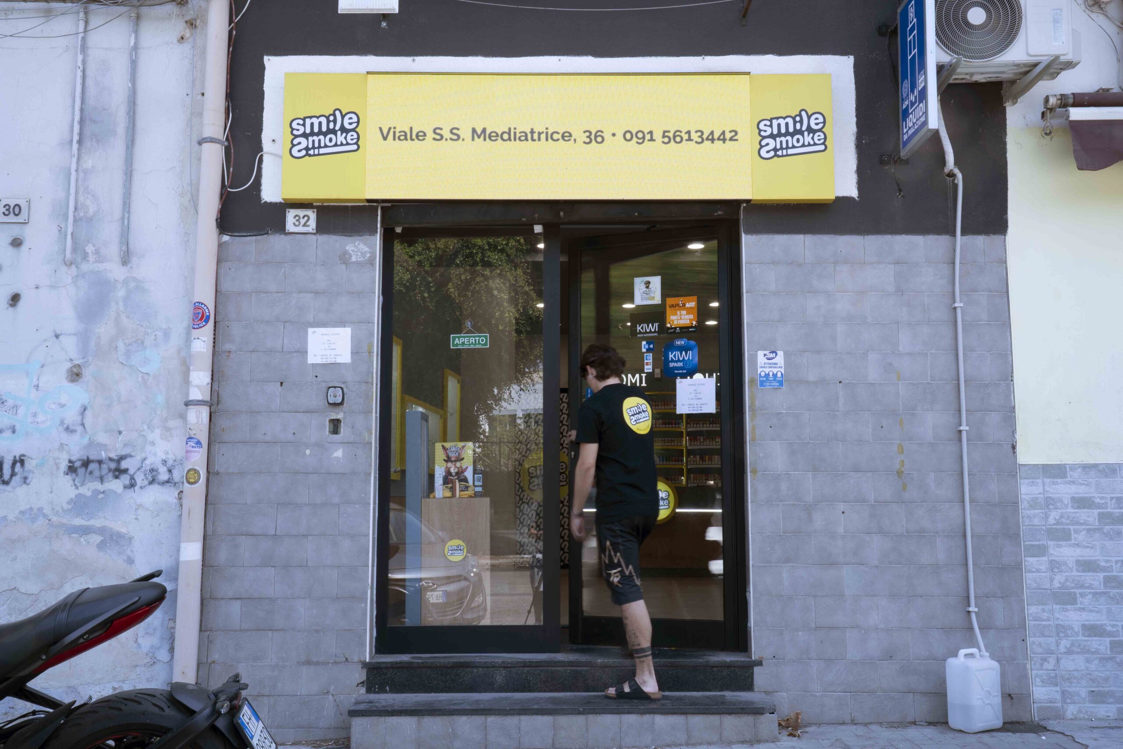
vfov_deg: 36.9
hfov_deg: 53.1
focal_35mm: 36
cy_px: 374
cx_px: 562
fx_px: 1123
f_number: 22
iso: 100
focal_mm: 36
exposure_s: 1/6
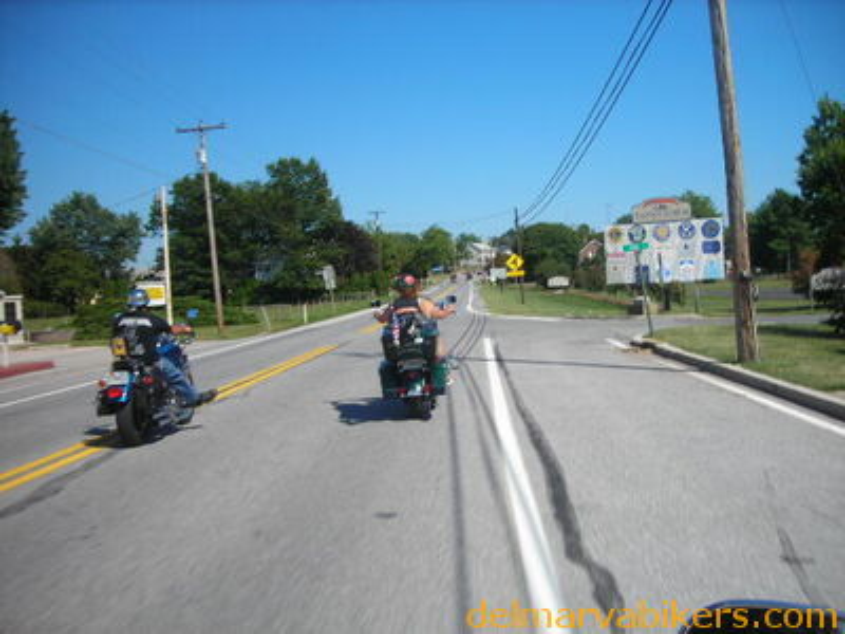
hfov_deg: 49.0
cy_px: 317
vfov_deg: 37.7
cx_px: 422
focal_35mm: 38
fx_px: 928
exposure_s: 1/166
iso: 50
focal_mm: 6.3
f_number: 6.4
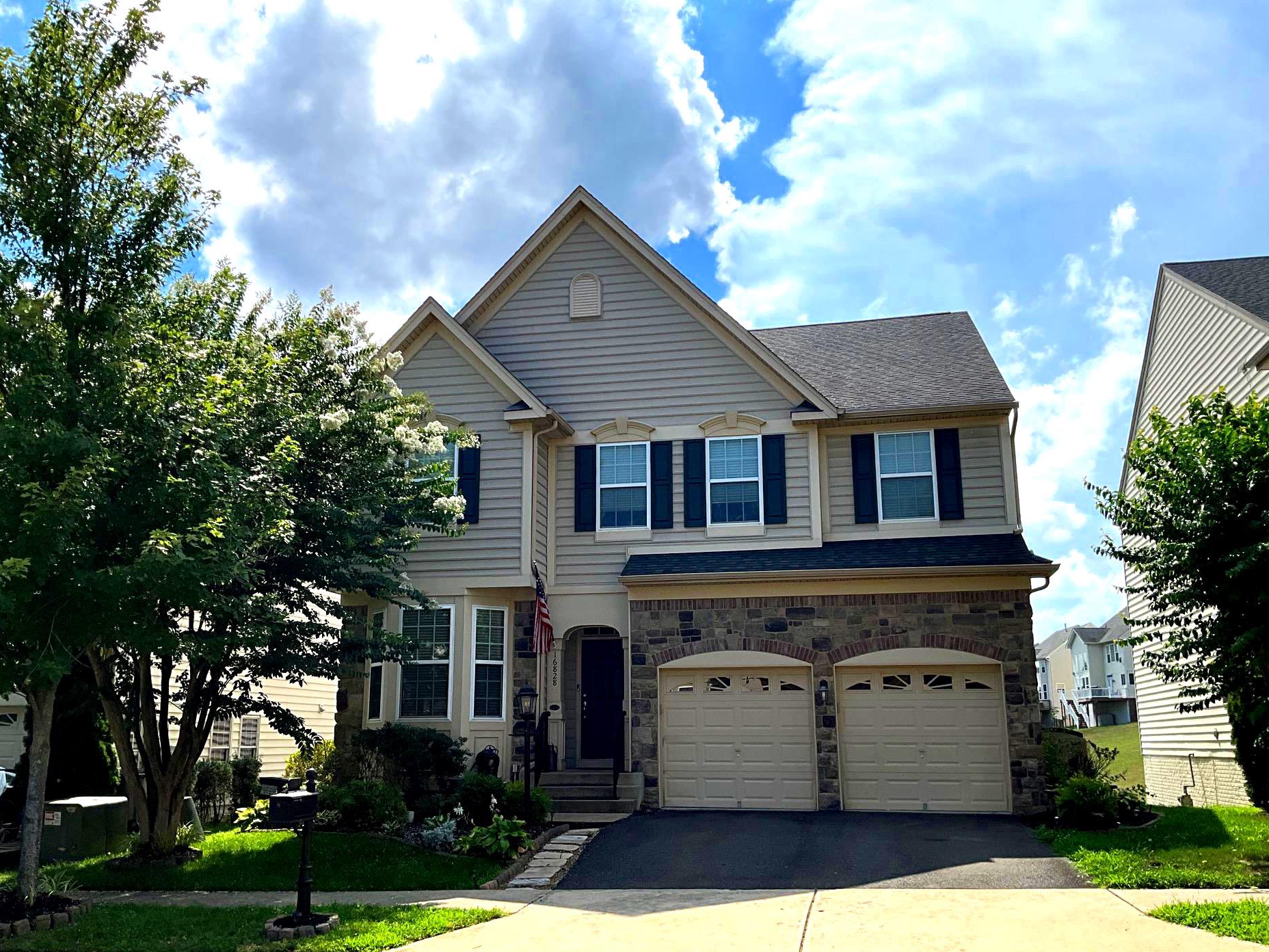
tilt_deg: +10.7
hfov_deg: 56.8
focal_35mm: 32
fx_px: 1173
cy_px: 504
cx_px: 627
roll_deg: +0.1
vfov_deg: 44.1
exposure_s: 1/4065
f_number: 1.8
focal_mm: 3
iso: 25
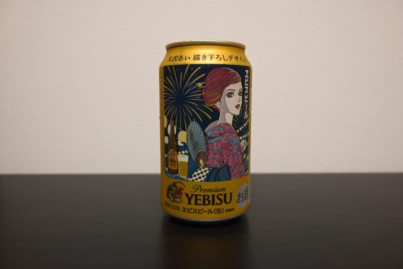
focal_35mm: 29
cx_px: 202
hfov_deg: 63.2
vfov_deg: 44.6
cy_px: 134
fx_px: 327
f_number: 3.8
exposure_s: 1/30
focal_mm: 19.5
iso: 450
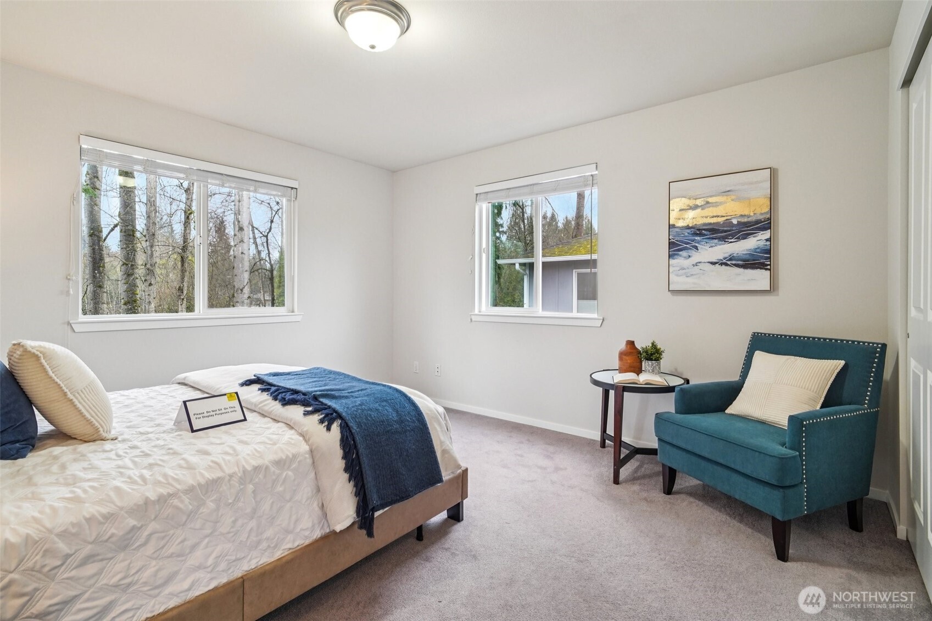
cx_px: 466
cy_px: 310
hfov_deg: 96.7
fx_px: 414
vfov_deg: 73.7
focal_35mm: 16
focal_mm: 16
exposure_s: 1/60
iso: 1600
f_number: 8
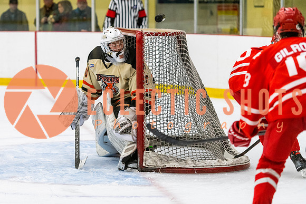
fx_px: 1286
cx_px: 109
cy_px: 92
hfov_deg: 13.6
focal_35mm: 151
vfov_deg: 9.1
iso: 3200
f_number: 2.8
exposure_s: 1/640
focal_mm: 116
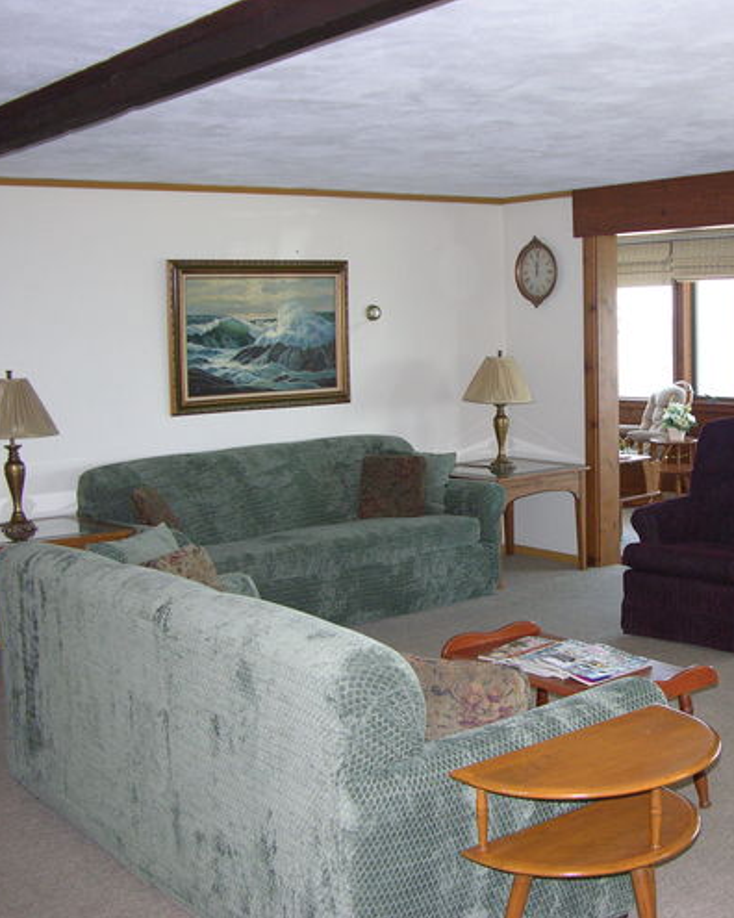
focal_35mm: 46
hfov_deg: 32.2
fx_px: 1249
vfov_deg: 40.3
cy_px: 462
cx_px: 538
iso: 200
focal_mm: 8.9
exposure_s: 1/60.1
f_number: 2.8
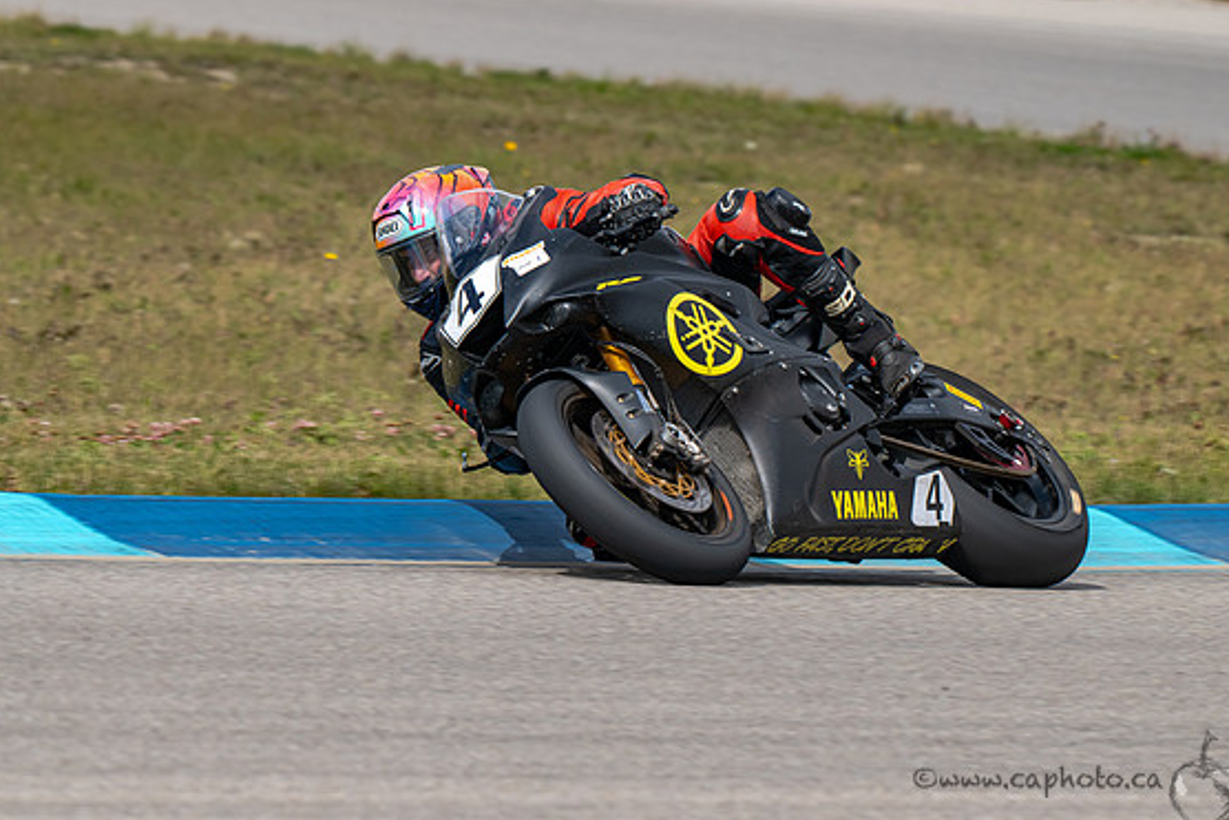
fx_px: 17346
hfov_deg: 4.1
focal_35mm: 508
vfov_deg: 2.7
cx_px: 548
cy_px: 350
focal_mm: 400
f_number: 11
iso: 360
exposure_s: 1/800
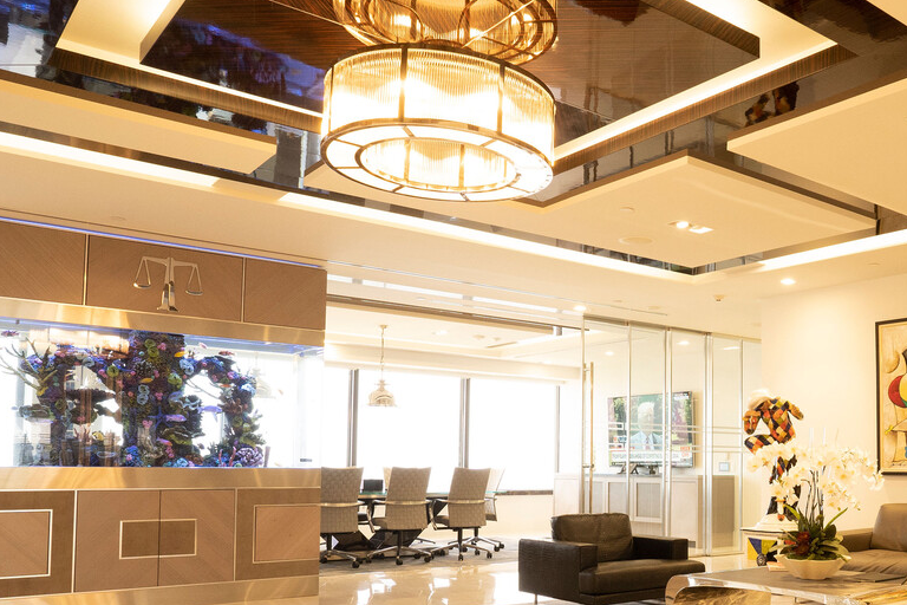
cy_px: 422
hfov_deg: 52.8
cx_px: 702
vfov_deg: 38.3
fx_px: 857
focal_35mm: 34
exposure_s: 1/30
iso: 2000
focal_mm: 18
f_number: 9
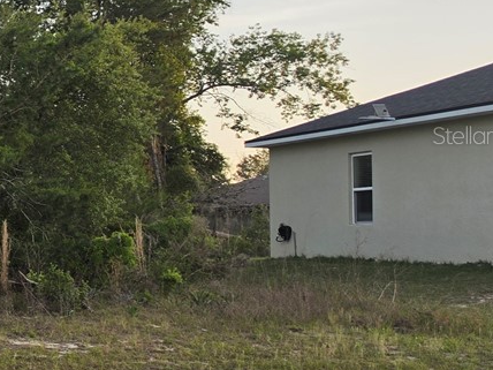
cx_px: -380
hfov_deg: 18.2
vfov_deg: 17.1
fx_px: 1225
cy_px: 135
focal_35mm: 86
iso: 25
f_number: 1.4
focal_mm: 6.5
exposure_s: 1/359
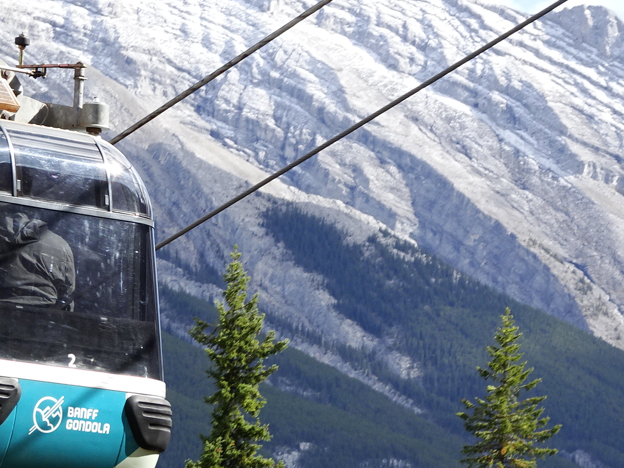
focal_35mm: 240
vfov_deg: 6.2
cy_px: 136
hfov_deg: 8.2
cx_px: 216
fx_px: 4327
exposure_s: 1/160
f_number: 5.6
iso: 80
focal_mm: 20.29
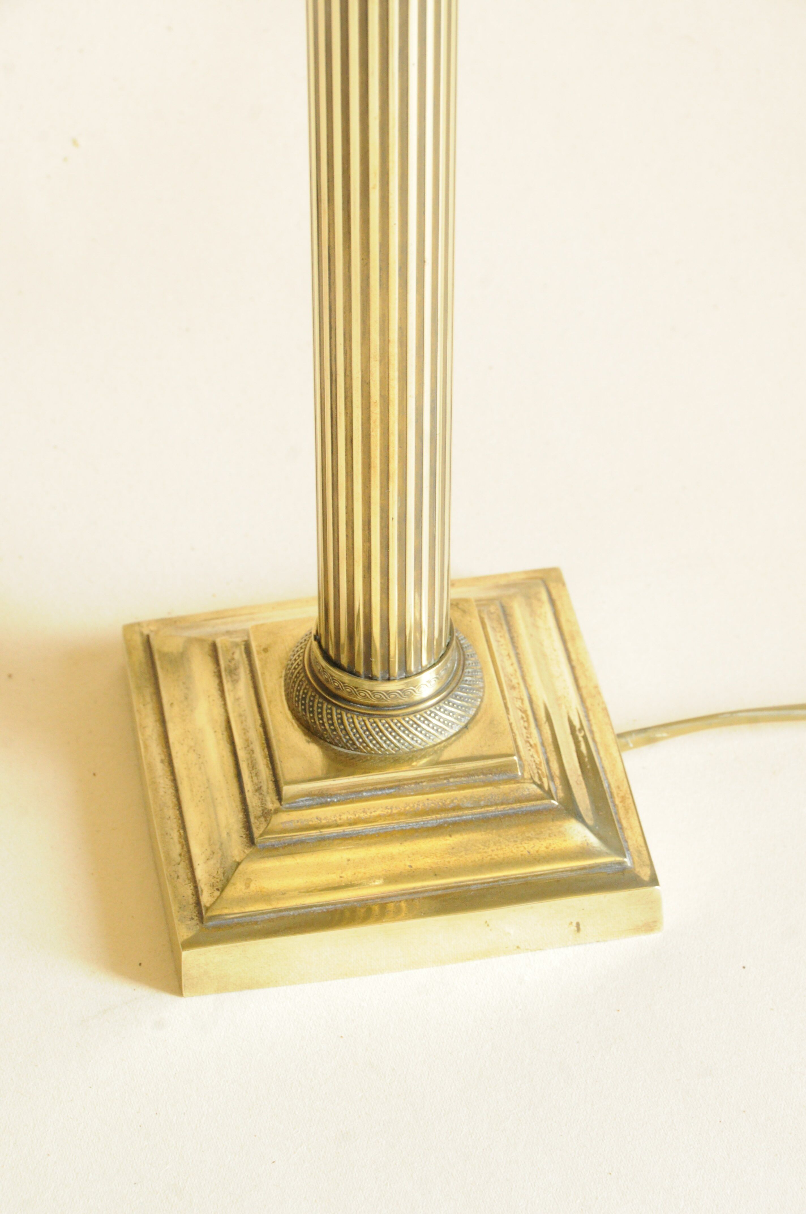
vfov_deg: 18.2
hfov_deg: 12.1
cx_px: 403
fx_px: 3788
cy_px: 607
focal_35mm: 112
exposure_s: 1/20
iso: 2000
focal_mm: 75
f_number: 13
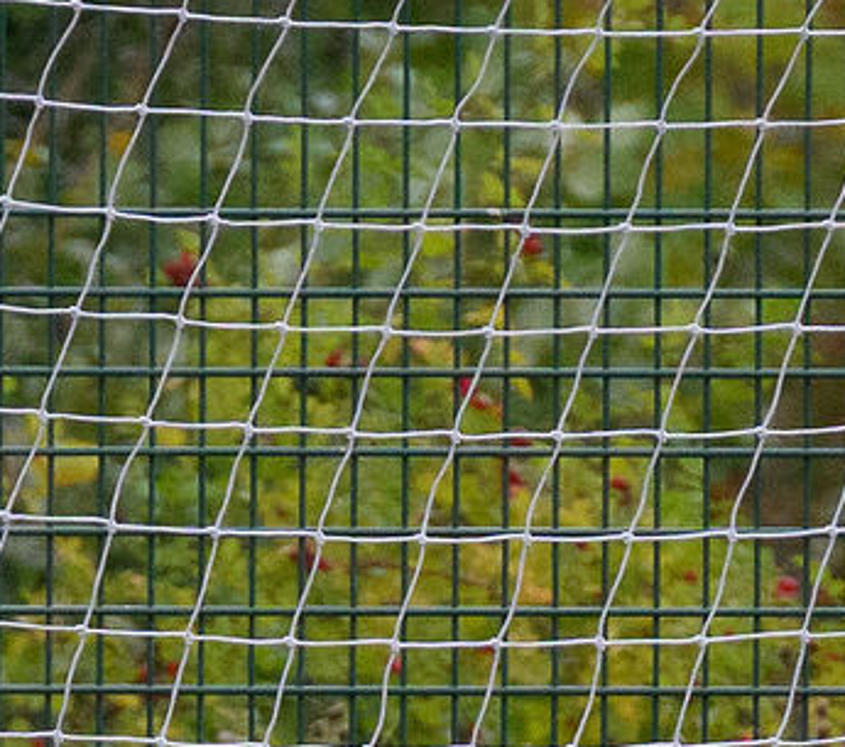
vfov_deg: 0.4
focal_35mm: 3938
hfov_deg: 0.5
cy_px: 1579
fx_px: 102647
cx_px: 351
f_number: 5.6
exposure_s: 1/1250
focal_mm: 400
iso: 2000
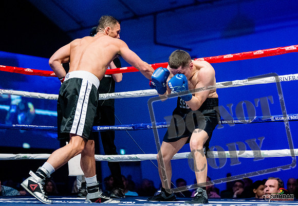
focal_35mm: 92
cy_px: 83
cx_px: 184
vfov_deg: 15.3
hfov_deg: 22.0
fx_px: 766
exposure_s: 1/1600
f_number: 1.4
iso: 6400
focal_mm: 50
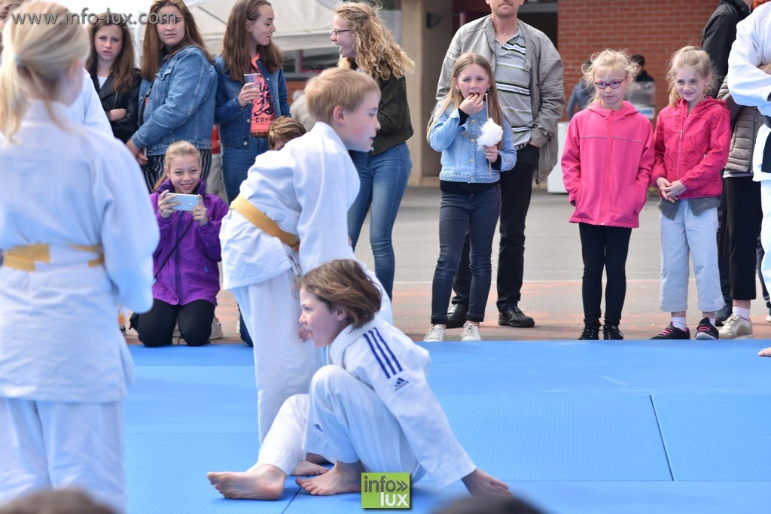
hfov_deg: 18.9
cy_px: 257
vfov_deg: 12.7
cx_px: 386
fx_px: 2313
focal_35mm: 108
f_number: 4
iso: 100
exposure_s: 1/500
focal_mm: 72
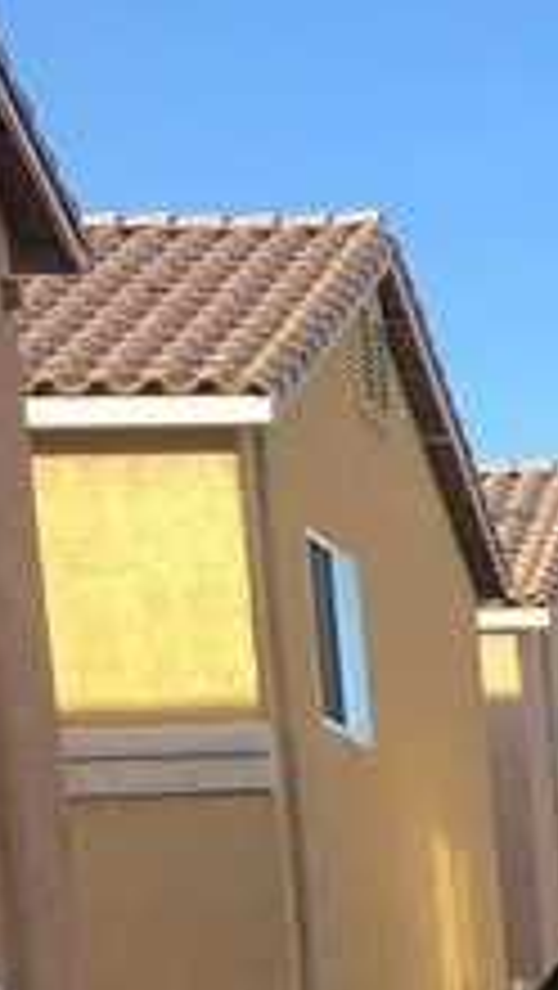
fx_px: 3729
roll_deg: +1.6
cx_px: 1530
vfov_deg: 13.7
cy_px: 1714
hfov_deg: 7.7
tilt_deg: -9.5
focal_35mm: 142
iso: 20
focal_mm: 3.99
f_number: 1.8
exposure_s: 1/475
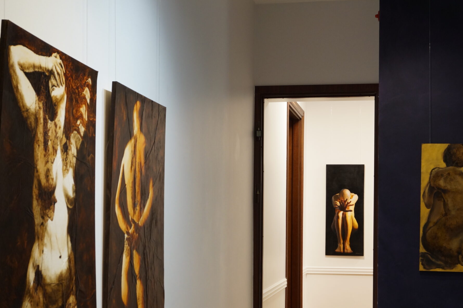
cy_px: 212
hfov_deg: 35.6
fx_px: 720
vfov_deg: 24.0
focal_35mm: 56
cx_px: 246
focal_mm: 26
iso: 400
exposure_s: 1/5
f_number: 8
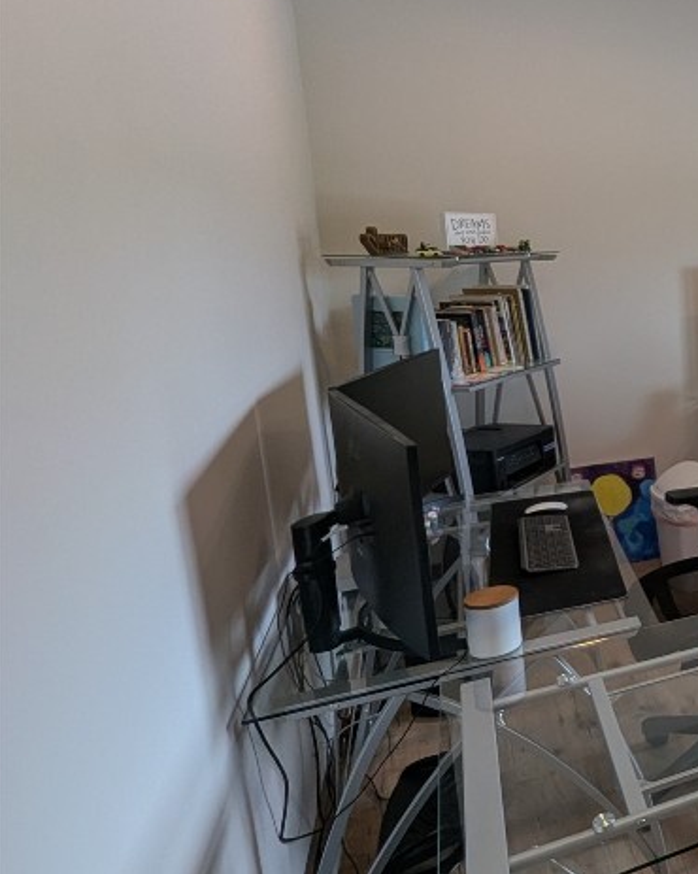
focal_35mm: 28
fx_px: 724
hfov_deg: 33.1
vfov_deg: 61.9
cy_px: 364
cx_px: 960
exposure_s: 1/187
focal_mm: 1.95
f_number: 2.2
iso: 44
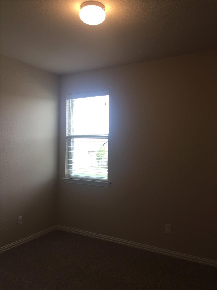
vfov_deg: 61.7
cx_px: 108
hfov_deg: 48.2
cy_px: 145
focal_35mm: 29
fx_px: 242
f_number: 2.2
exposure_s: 1/60
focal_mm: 4.15
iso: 32
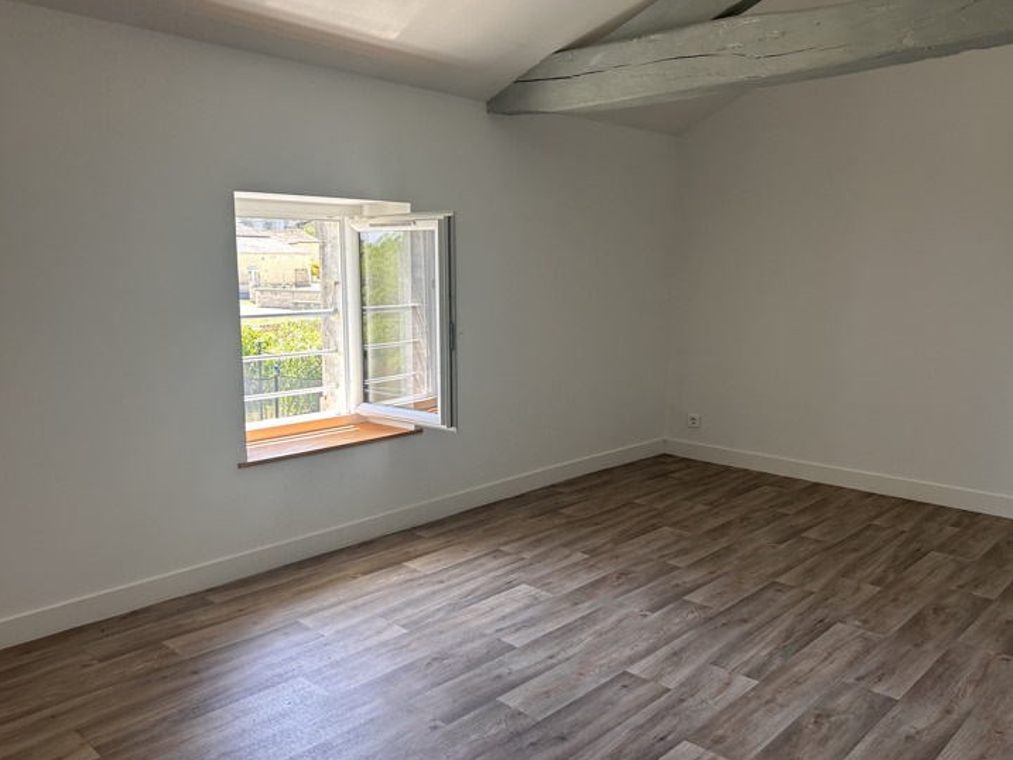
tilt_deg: -8.5
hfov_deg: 61.7
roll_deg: -0.4
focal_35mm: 29
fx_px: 849
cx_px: 507
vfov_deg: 48.2
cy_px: 386
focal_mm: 5.7
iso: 64
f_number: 1.5
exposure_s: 1/159
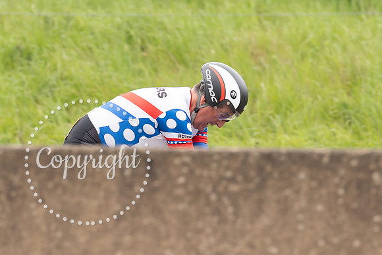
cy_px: 88
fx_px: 5751
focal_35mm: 542
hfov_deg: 3.8
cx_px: 248
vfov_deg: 2.5
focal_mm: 200
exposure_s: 1/1000
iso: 500
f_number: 3.5
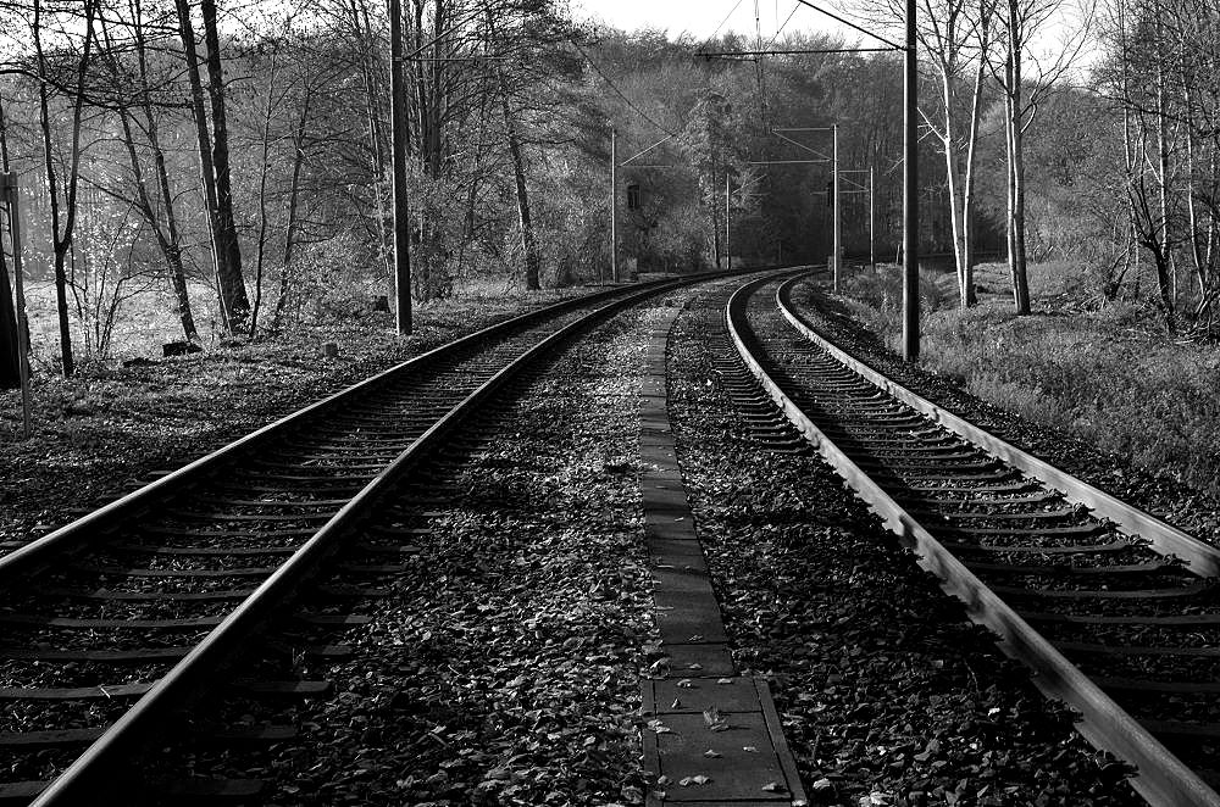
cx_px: 610
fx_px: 1420
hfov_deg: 46.5
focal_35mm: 42
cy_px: 404
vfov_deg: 31.7
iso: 100
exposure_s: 1/60
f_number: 11
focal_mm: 28
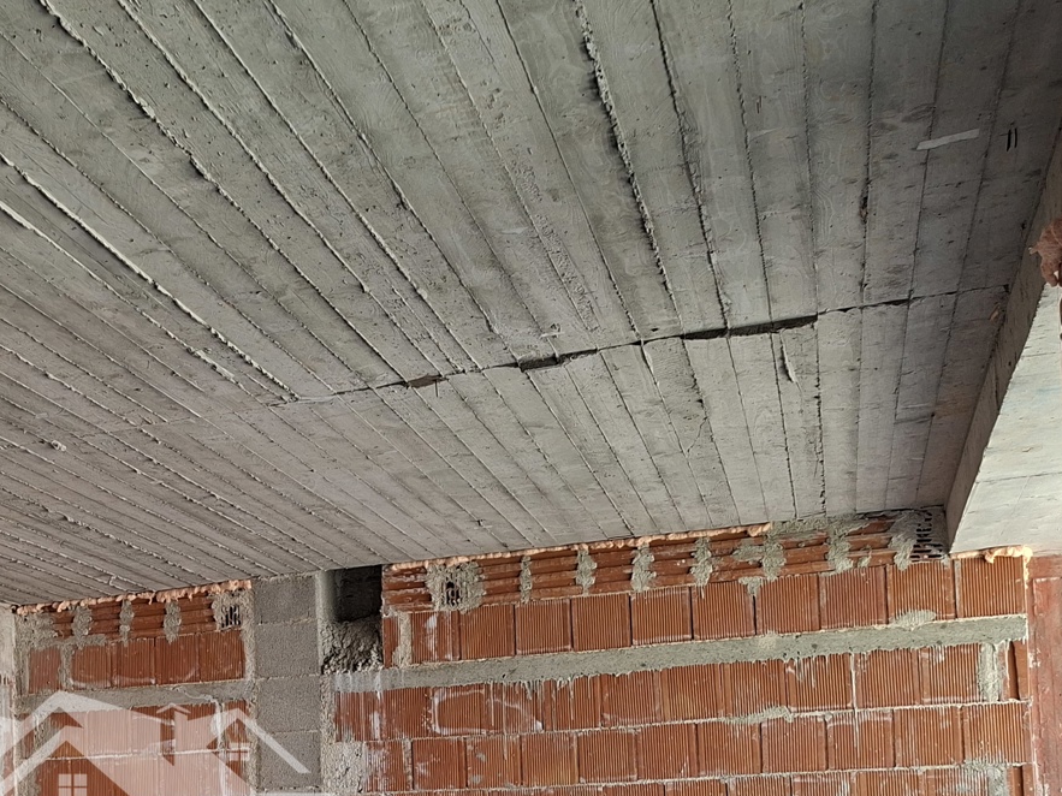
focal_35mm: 50
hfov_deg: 35.3
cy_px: 770
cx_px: 51
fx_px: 1534
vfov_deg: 27.6
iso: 80
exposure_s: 1/100
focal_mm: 5.54
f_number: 1.8
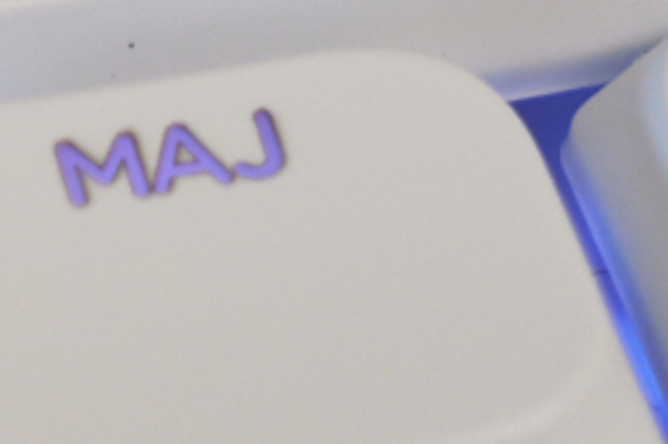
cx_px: -18
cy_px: -18
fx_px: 7436
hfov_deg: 5.1
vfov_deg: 3.4
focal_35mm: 401
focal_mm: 53
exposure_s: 1/320
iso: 640
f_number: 4
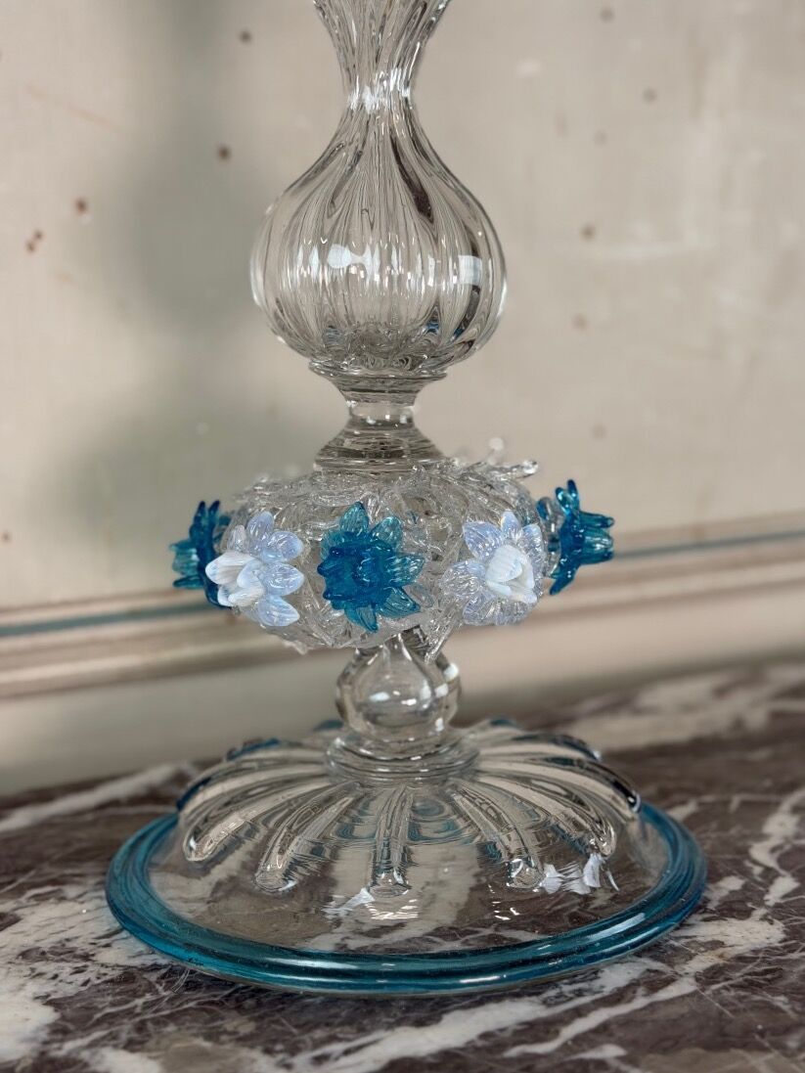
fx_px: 1488
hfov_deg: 30.3
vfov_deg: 39.7
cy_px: 536
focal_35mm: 48
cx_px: 402
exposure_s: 1/50
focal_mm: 6.76
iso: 50
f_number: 1.78
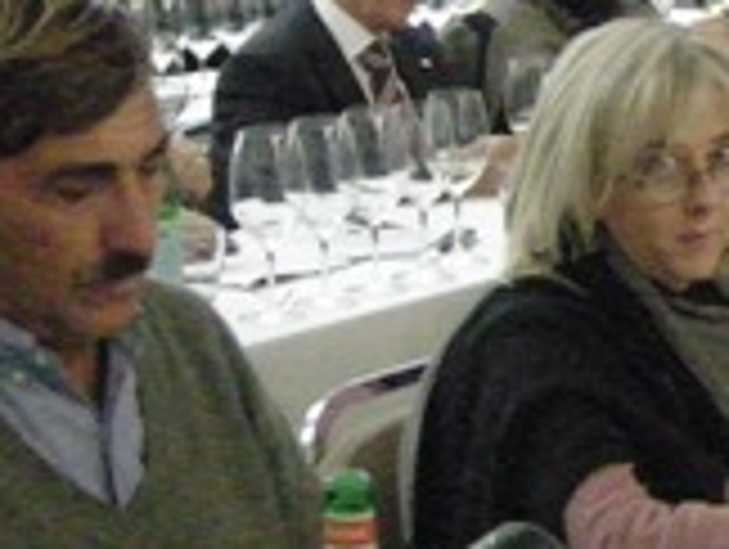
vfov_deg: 10.4
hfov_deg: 13.6
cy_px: 32
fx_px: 2995
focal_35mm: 142
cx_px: 819
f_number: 2.7
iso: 1600
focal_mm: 7.5
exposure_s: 1/53.3
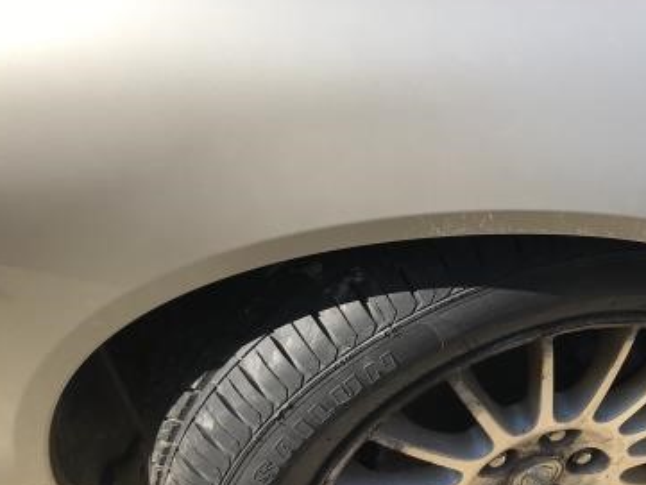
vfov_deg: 23.6
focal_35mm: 62
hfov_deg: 29.3
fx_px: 1157
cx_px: 637
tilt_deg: -48.3
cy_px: 202
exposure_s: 1/1198
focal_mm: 3.99
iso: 20
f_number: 1.8
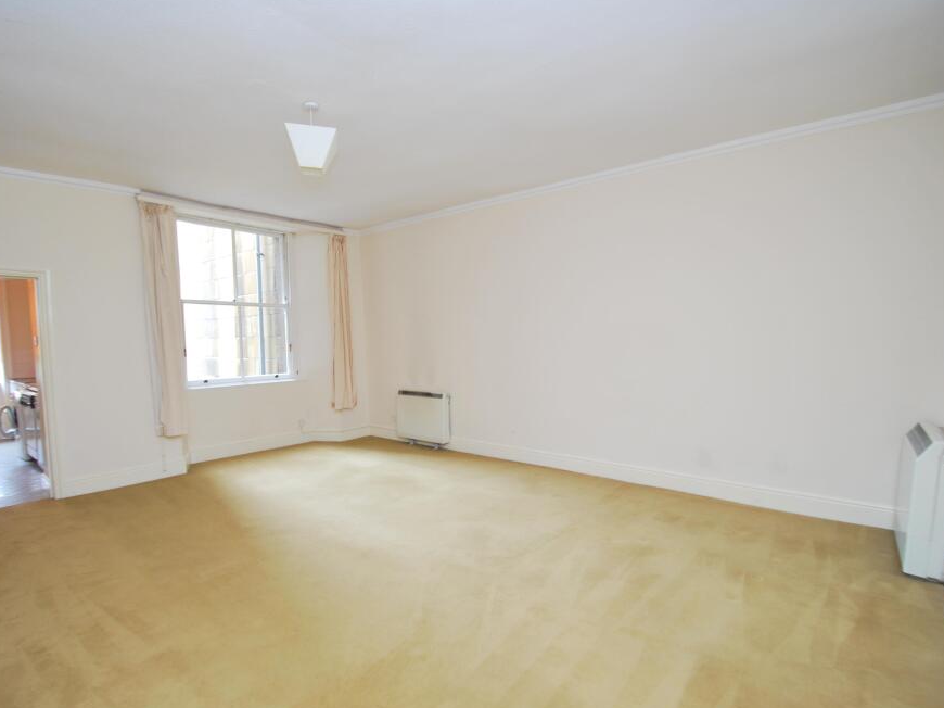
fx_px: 463
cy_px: 364
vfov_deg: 74.7
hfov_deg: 90.7
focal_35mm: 17
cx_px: 422
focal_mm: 10
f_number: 3.5
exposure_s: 1/10
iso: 400
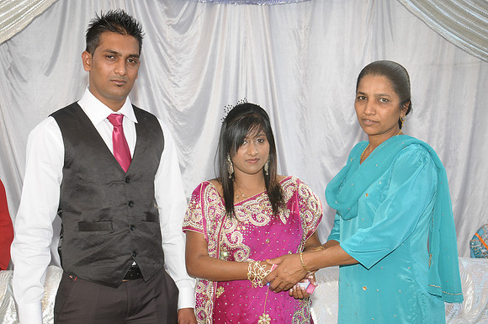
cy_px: 162
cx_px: 244
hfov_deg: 31.9
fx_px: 853
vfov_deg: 21.5
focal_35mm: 63
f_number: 8
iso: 200
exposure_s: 1/125
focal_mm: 42
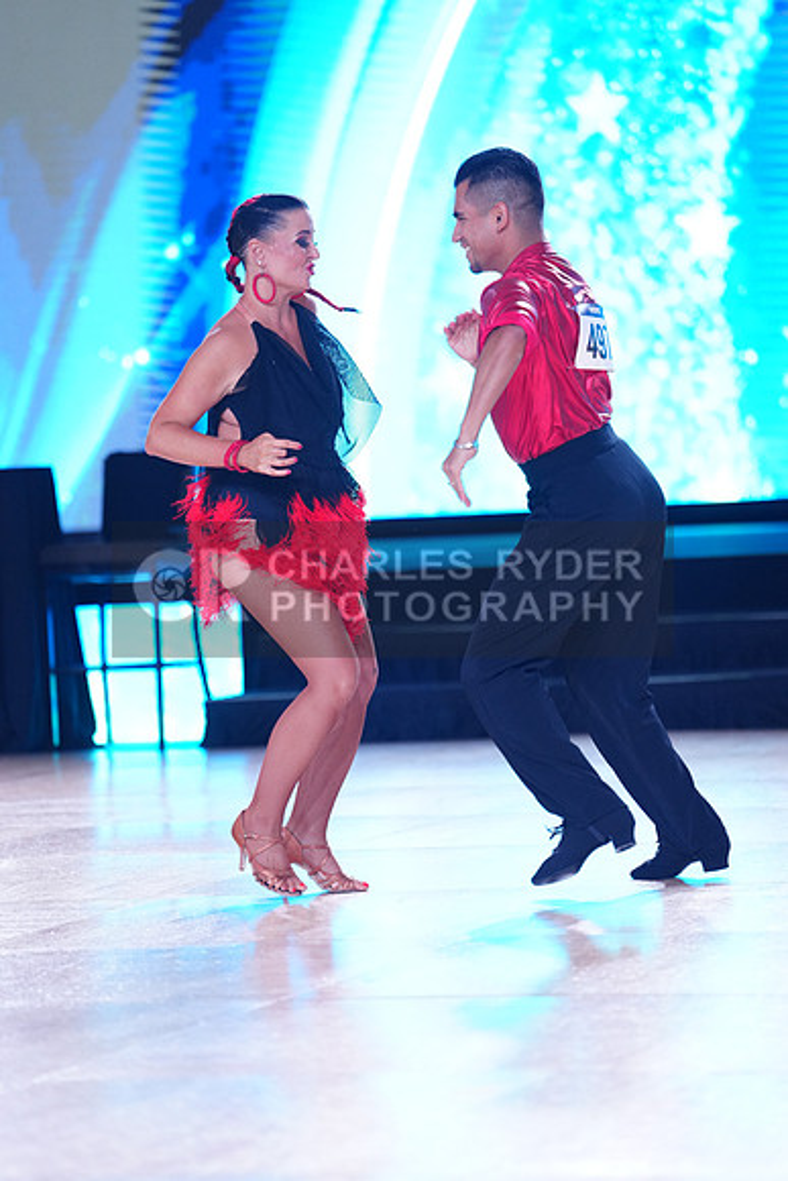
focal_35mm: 167
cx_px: 394
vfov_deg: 12.3
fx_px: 5479
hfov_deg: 8.2
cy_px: 590
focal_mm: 167
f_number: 2.8
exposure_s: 1/640
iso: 1600
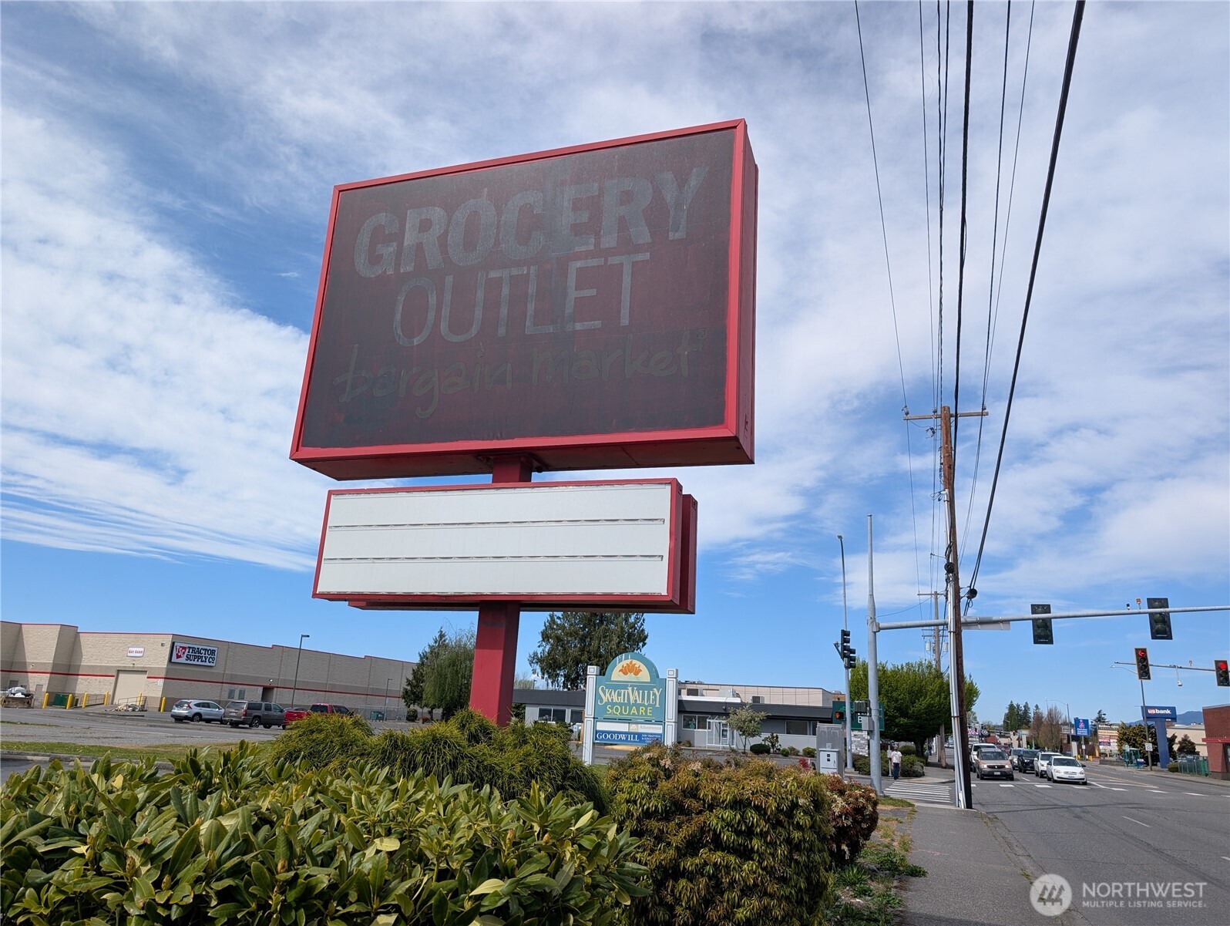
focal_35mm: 24
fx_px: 854
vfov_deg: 56.9
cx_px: 615
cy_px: 463
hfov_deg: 71.5
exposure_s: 1/1368
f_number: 1.68
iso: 27
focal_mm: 6.9
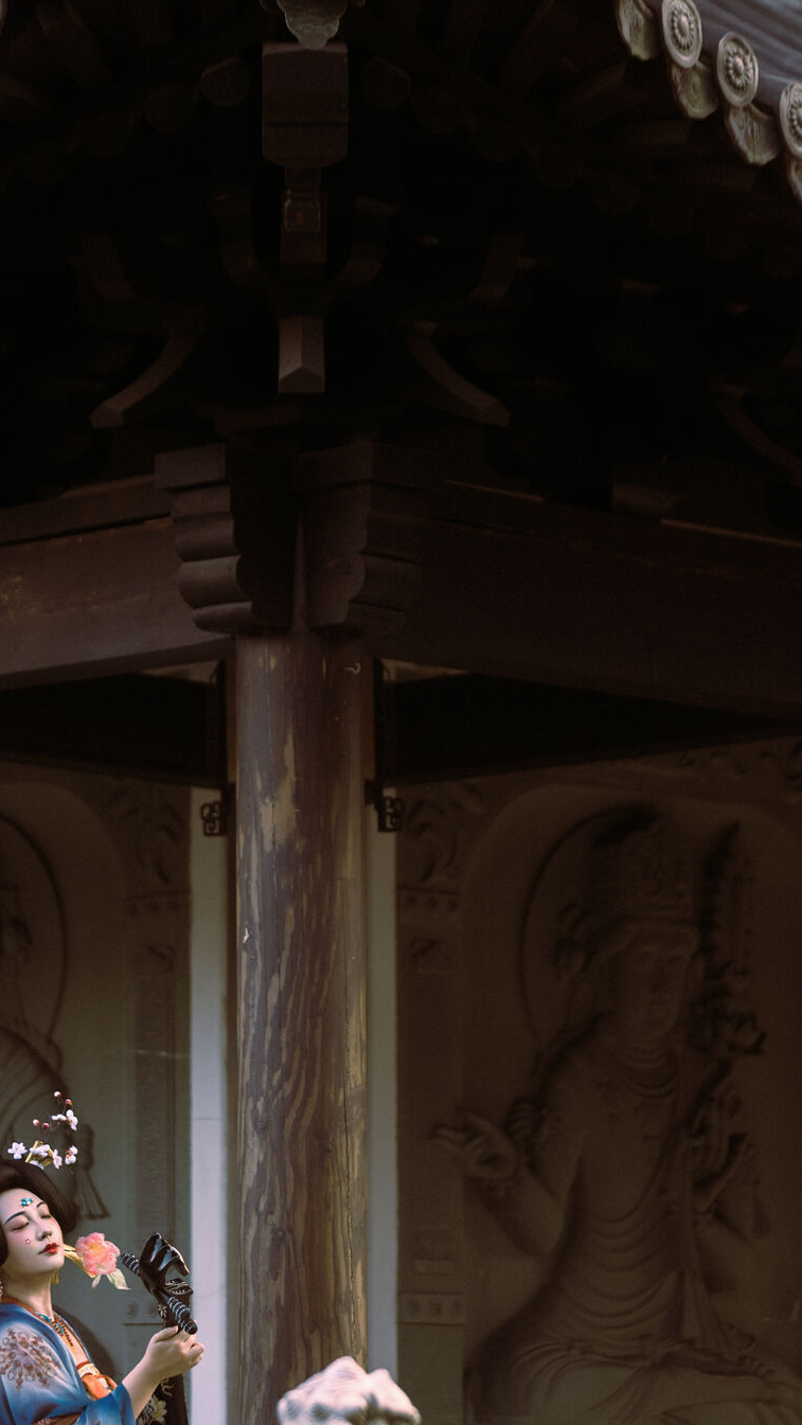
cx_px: 311
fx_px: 5668
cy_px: 858
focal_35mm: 150
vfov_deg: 14.3
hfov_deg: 8.1
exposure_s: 1/800
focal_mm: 108
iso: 500
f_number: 2.8
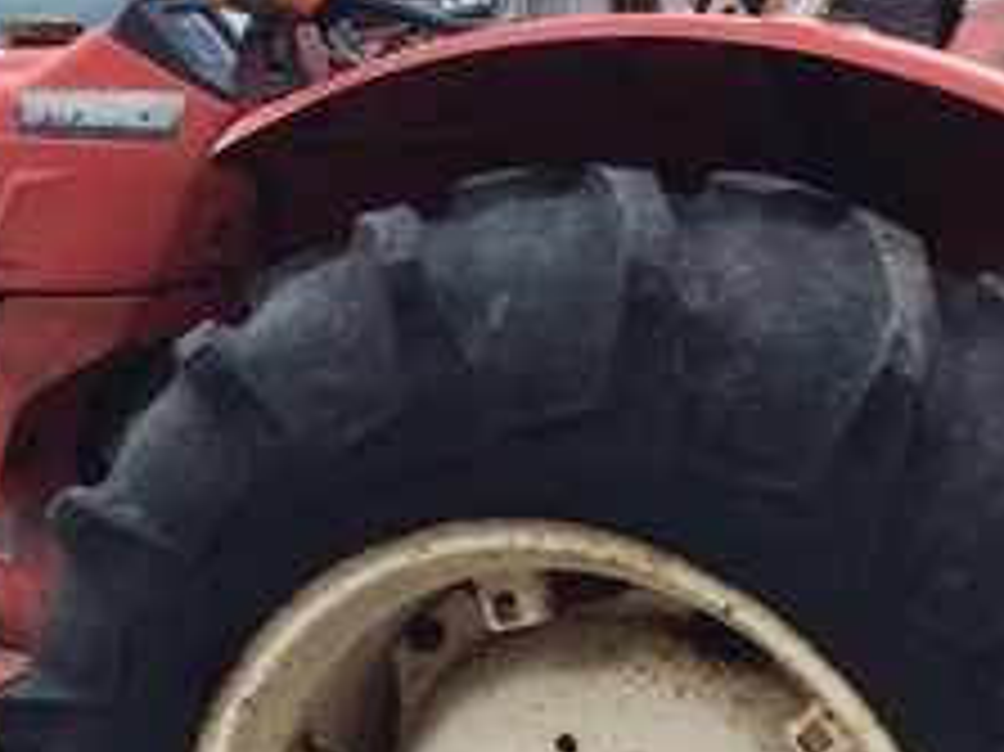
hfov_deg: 22.0
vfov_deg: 16.5
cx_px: 437
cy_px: 590
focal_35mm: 89
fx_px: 2580
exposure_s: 1/126
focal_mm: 3.3
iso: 25
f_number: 2.4
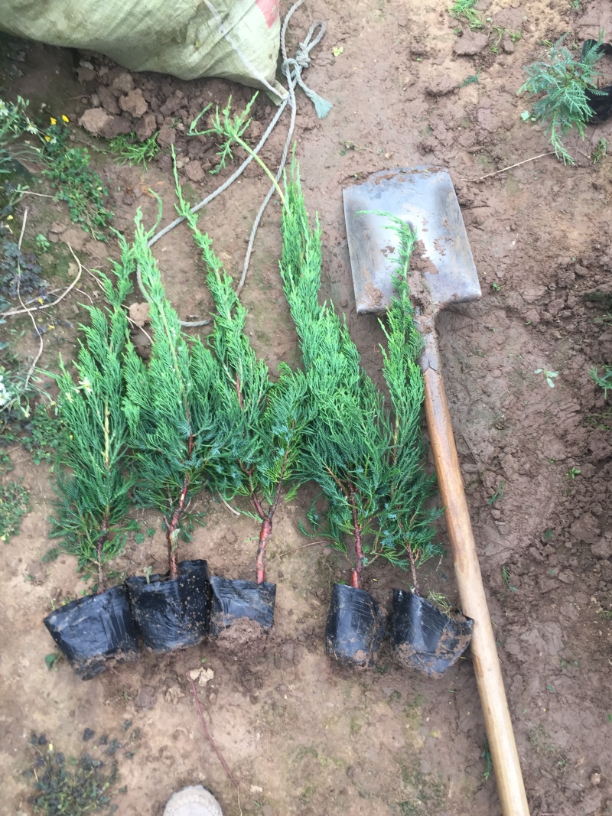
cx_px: 306
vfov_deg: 61.7
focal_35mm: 29
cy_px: 408
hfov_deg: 48.2
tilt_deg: -75.9
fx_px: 684
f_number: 2.2
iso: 40
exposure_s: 1/50
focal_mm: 4.15
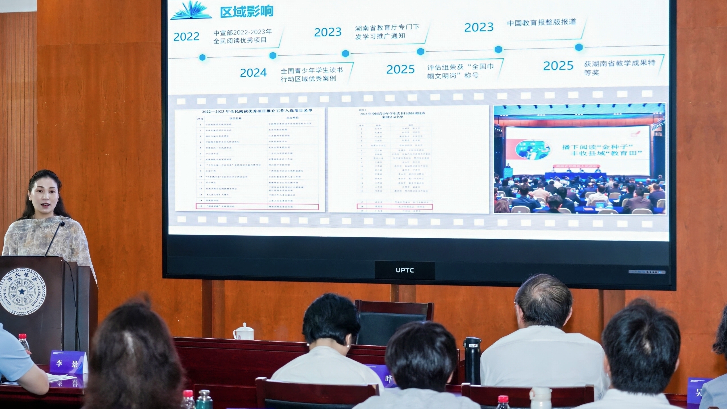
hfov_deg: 26.5
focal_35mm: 80
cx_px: 324
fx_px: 1542
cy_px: 188
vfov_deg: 15.1
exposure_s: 1/100
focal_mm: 61
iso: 640
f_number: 4
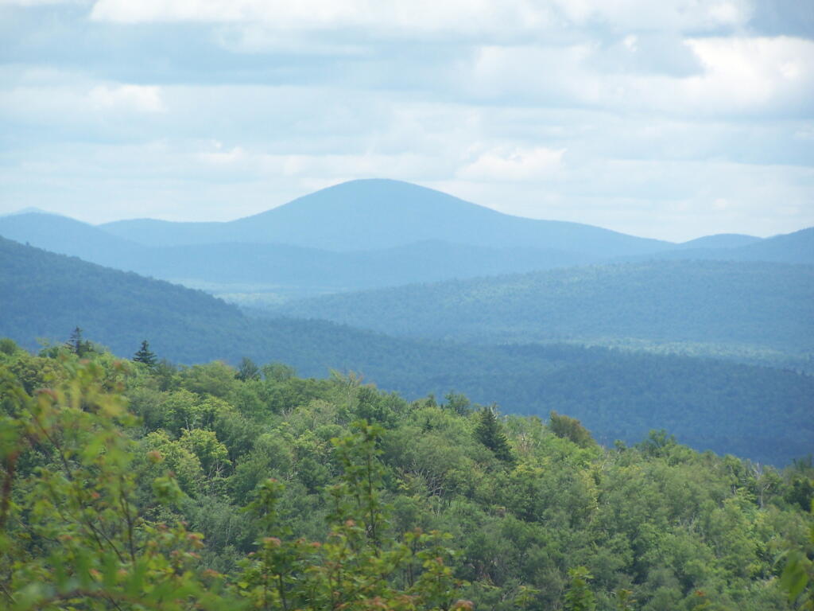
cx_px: 407
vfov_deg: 5.5
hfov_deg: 7.4
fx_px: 6302
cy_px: 306
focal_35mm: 268
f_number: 3.6
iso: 80
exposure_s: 1/800
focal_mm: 44.4
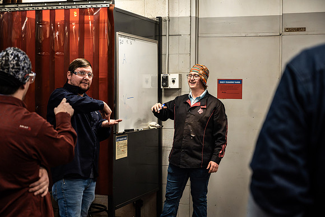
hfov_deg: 32.9
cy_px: 108
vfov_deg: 22.3
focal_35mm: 61
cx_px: 162
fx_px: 551
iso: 3200
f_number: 4
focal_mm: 61
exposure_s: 1/640
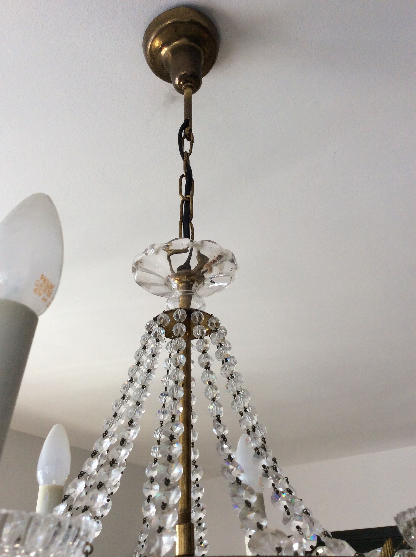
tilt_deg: +30.7
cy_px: 278
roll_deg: +1.9
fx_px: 514
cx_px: 208
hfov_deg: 44.1
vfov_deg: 56.9
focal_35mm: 32
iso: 50
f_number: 2.4
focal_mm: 3.3
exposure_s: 1/100
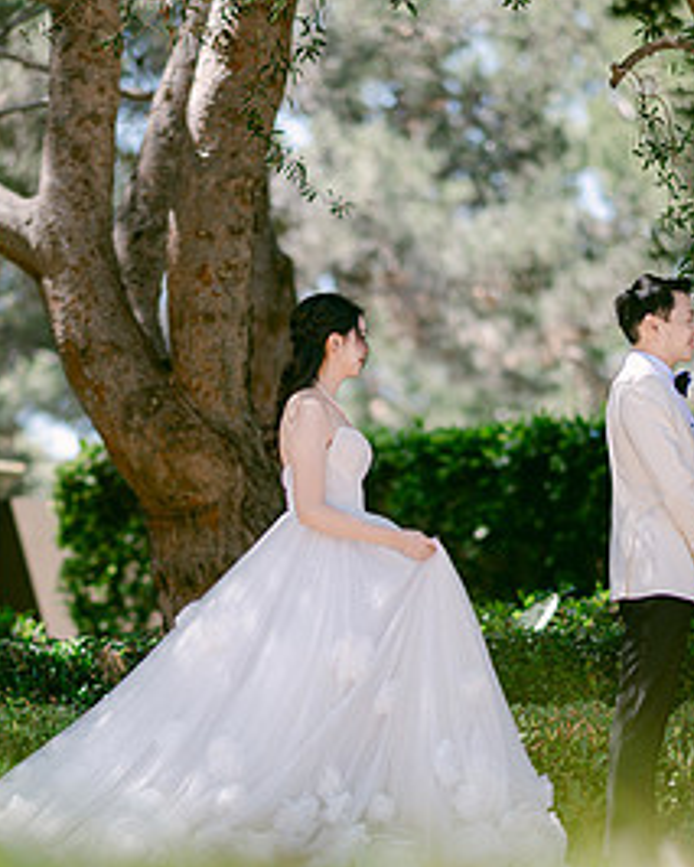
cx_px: 228
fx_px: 5517
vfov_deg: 9.0
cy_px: 588
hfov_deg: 7.2
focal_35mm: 215
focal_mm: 105
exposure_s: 1/1250
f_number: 1.4
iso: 64
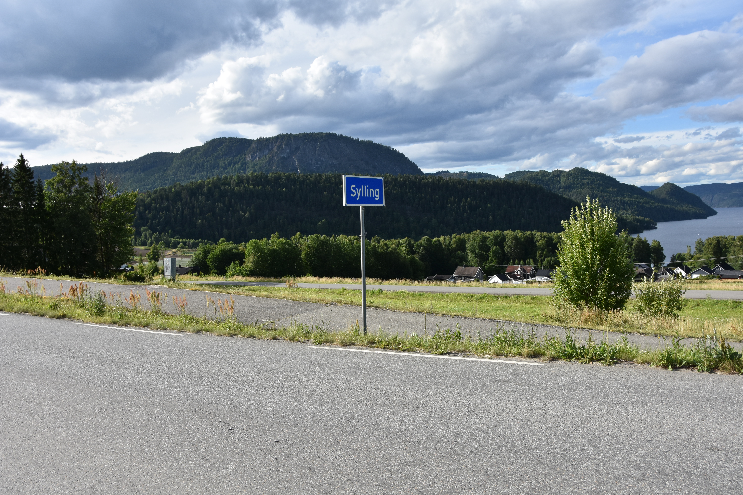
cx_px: 372
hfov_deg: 67.4
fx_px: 557
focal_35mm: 27
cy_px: 248
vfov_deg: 47.9
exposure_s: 1/500
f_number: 8
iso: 220
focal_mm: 18
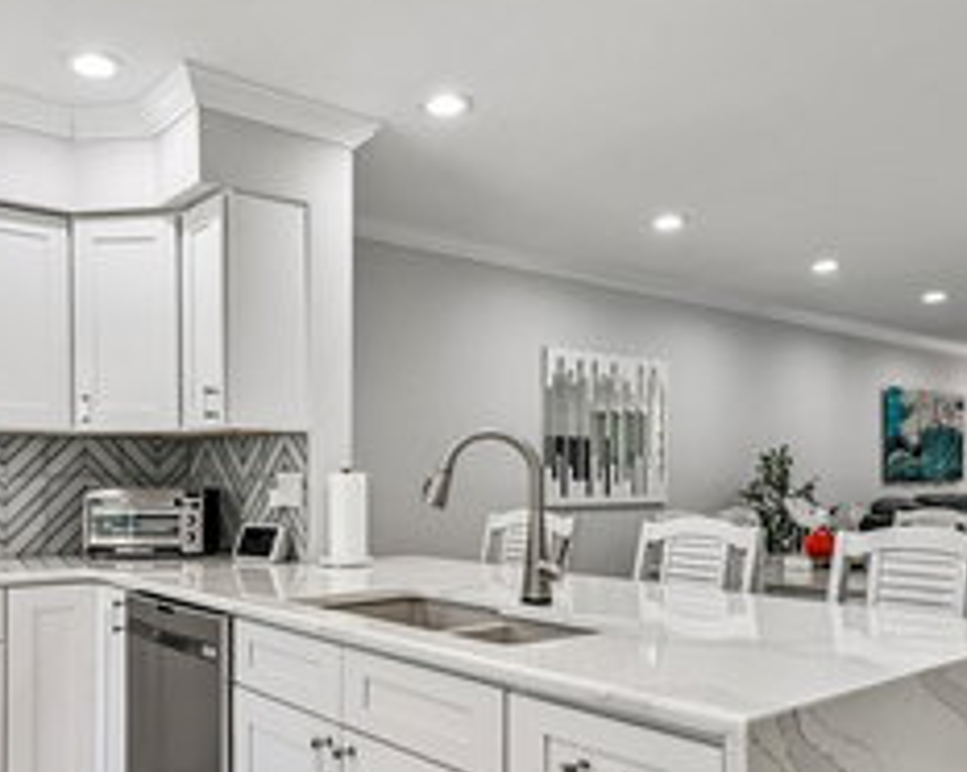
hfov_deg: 59.4
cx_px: 340
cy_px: 469
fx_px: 829
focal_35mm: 29
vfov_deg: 49.6
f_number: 7.1
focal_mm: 10
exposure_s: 1/8
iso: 100
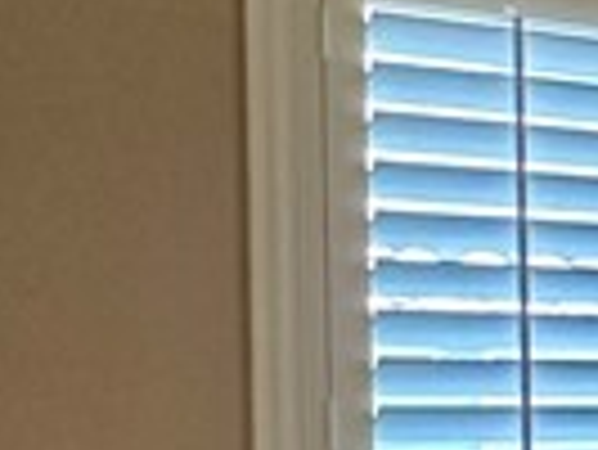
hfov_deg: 9.8
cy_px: 423
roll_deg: +1.4
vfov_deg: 13.6
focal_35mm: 108
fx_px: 1867
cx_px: 2046
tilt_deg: +0.1
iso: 125
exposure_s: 1/120
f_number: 2.2
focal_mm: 2.22
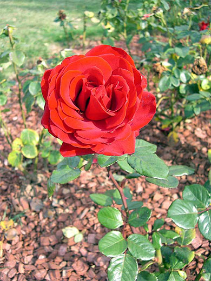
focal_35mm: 38
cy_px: 140
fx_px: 309
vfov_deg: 49.0
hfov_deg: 37.7
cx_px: 106
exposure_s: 1/339
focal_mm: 8
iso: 100
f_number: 2.8
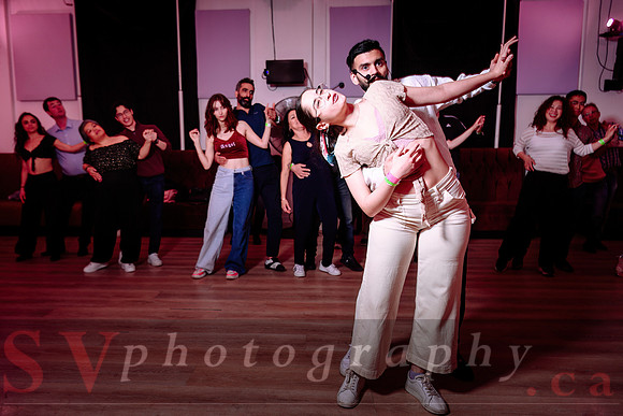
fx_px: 453
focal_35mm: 26
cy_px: 211
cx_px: 291
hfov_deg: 68.9
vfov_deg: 49.3
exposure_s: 1/50
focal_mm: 24
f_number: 3.2
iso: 320
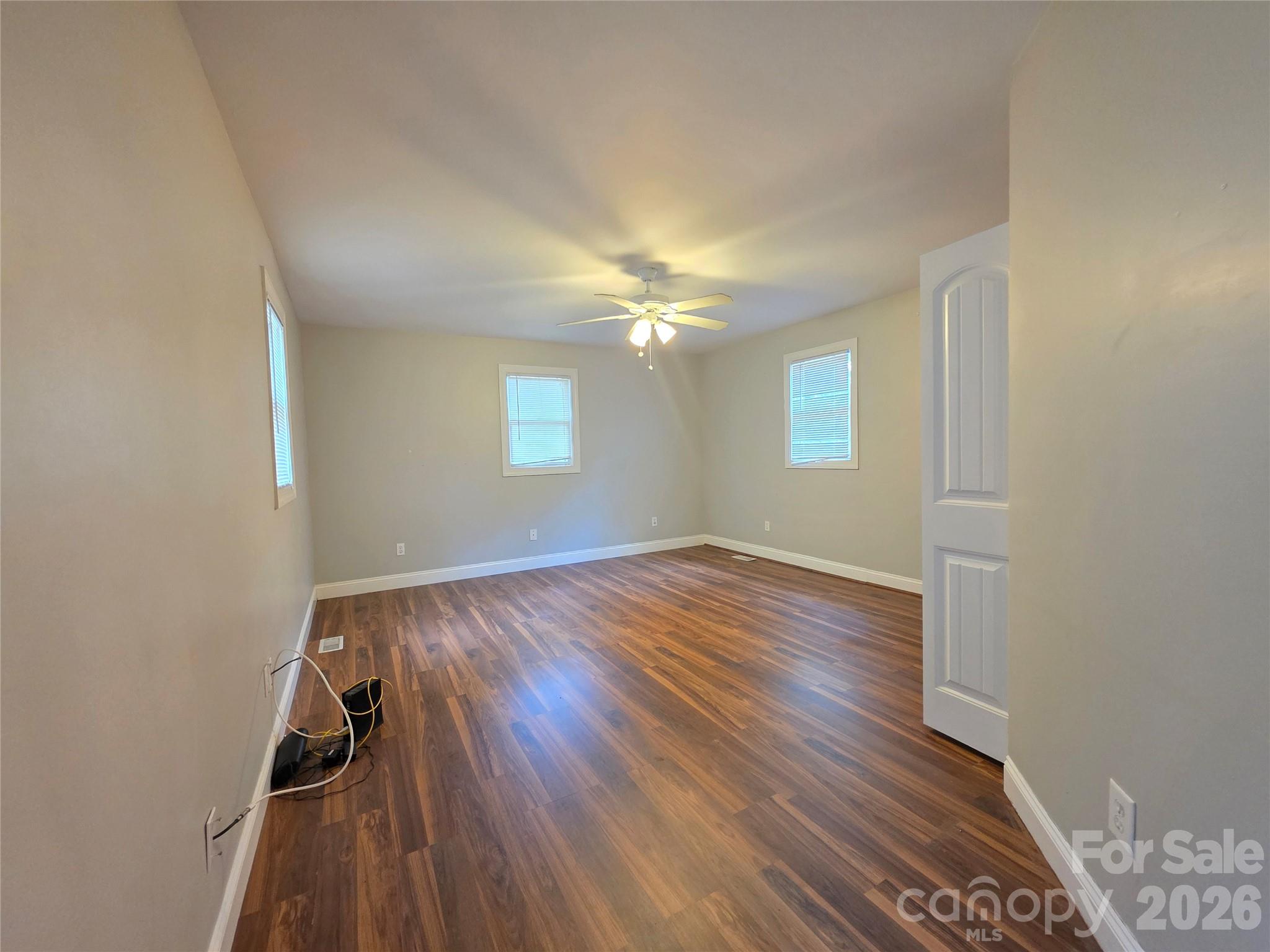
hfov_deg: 106.2
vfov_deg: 89.9
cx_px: 635
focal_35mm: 13
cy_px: 476
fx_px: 477
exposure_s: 1/60
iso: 640
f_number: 1.9
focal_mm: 2.2
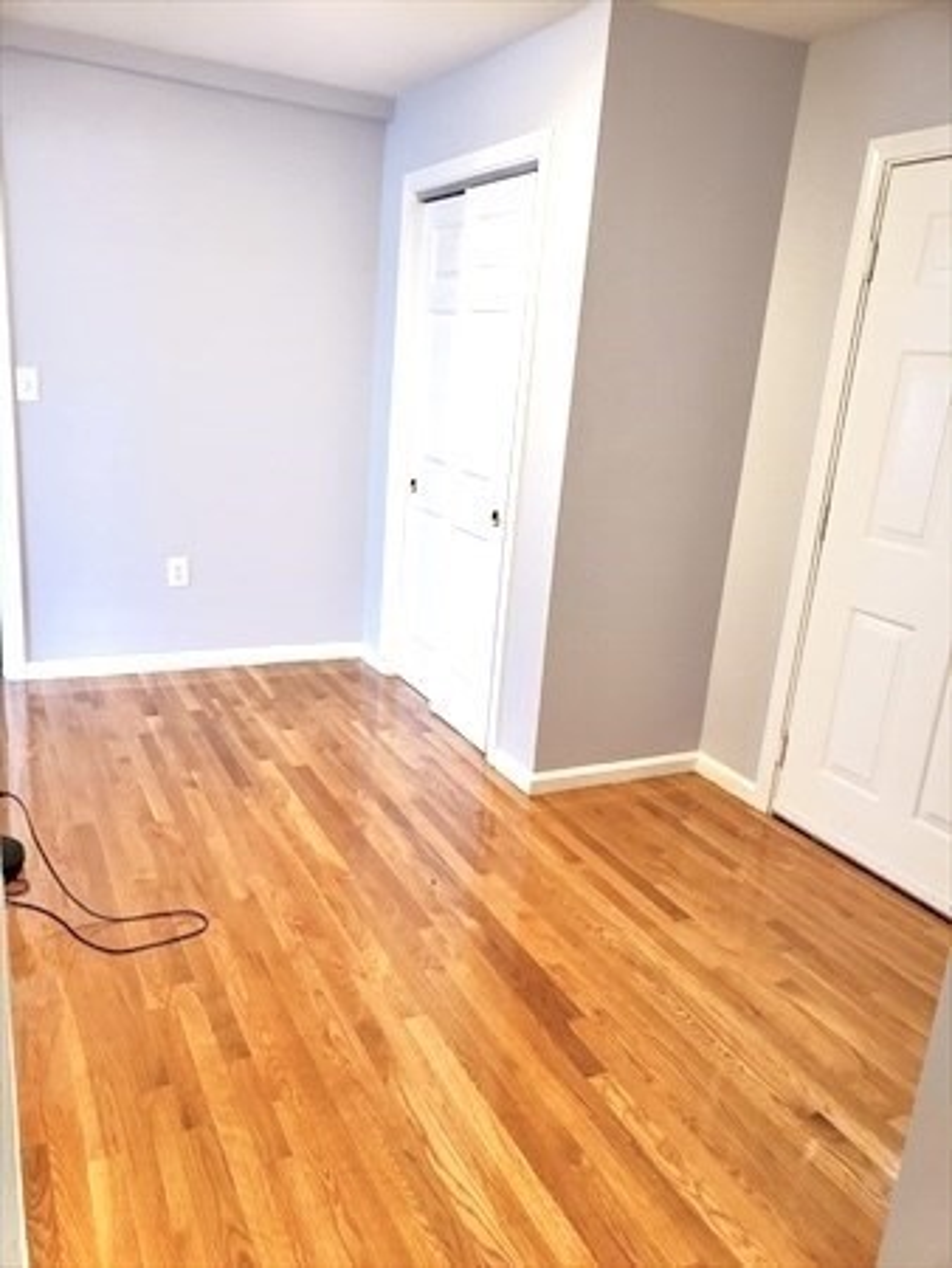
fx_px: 952
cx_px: 476
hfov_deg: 53.1
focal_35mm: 26
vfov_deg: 67.3
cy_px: 634
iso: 320
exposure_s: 1/40
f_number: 2.4
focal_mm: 4.3
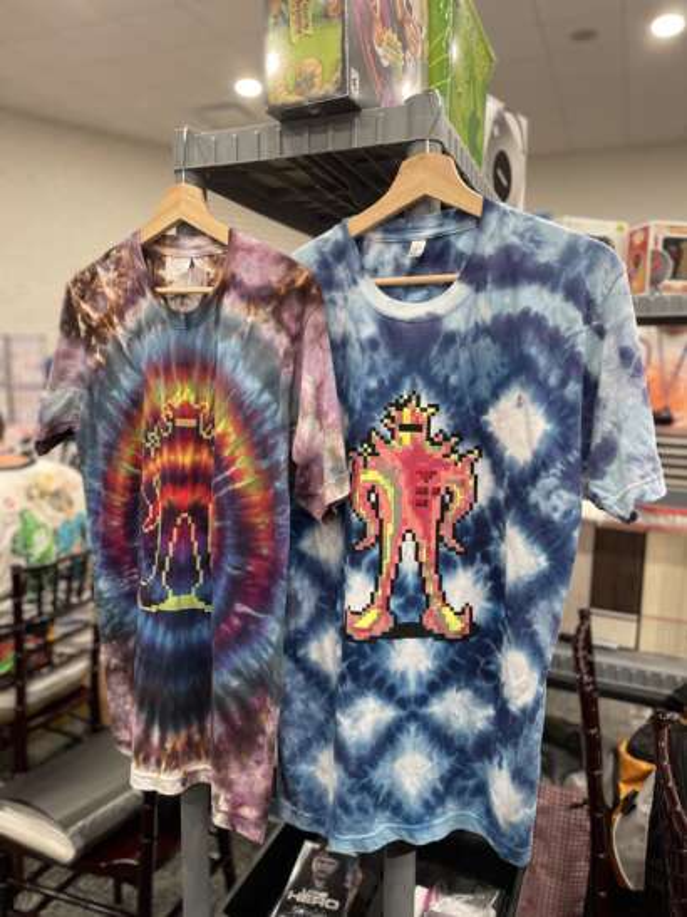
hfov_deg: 53.0
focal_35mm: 26
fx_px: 688
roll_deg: -1.0
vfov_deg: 67.3
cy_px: 458
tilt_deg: -6.3
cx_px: 344
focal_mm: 4.2
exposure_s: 1/60
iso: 250
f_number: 1.6
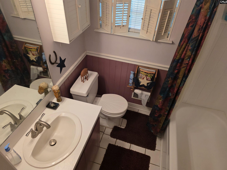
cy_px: 85
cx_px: 114
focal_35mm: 23
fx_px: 151
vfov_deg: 58.9
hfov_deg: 73.9
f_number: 1.7
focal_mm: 6.3
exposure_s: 1/120
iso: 320
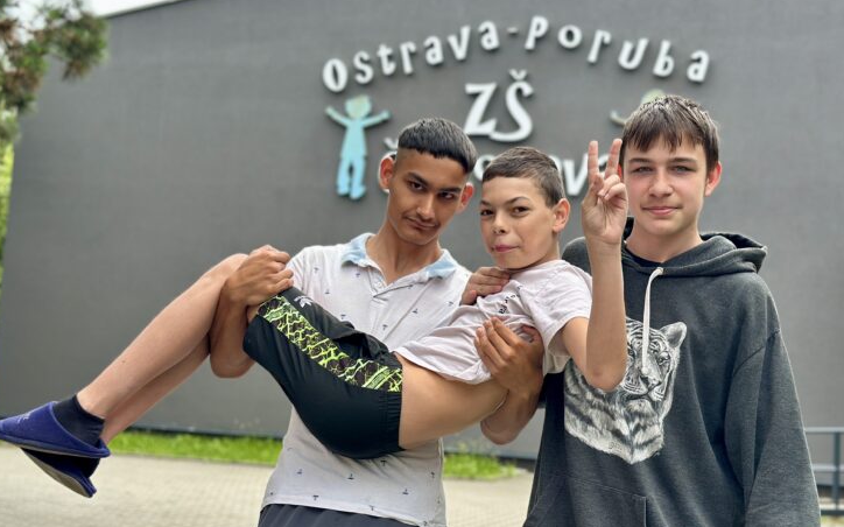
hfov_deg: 37.5
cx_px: 398
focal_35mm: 54
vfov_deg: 24.0
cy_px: 272
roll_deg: -3.9
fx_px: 1242
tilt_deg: +5.7
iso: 80
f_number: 1.78
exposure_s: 1/699
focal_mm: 6.86
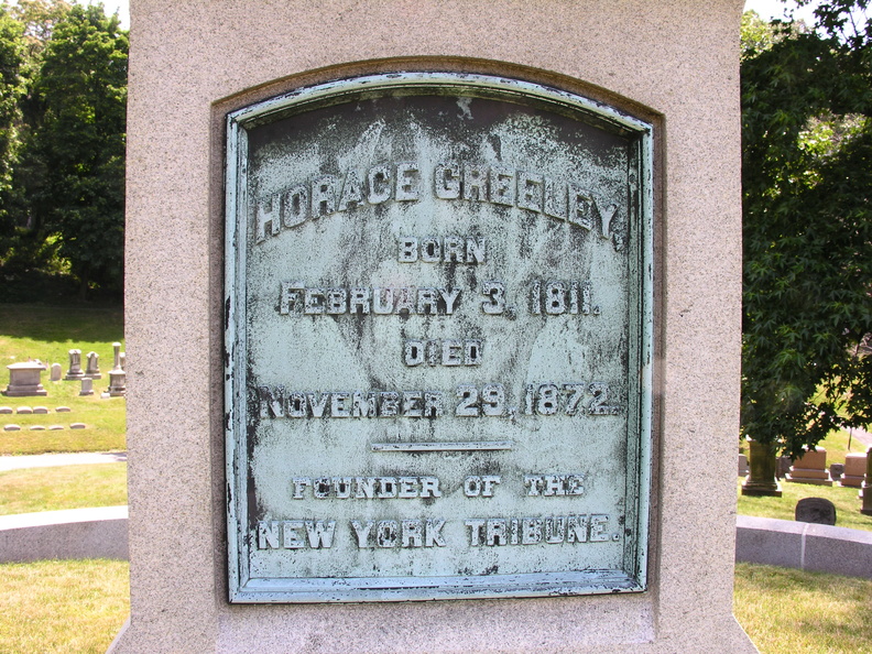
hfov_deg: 52.6
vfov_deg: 40.7
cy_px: 327
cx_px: 436
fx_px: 882
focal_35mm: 35
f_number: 7.1
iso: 50
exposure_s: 1/42.7
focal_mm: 8.9
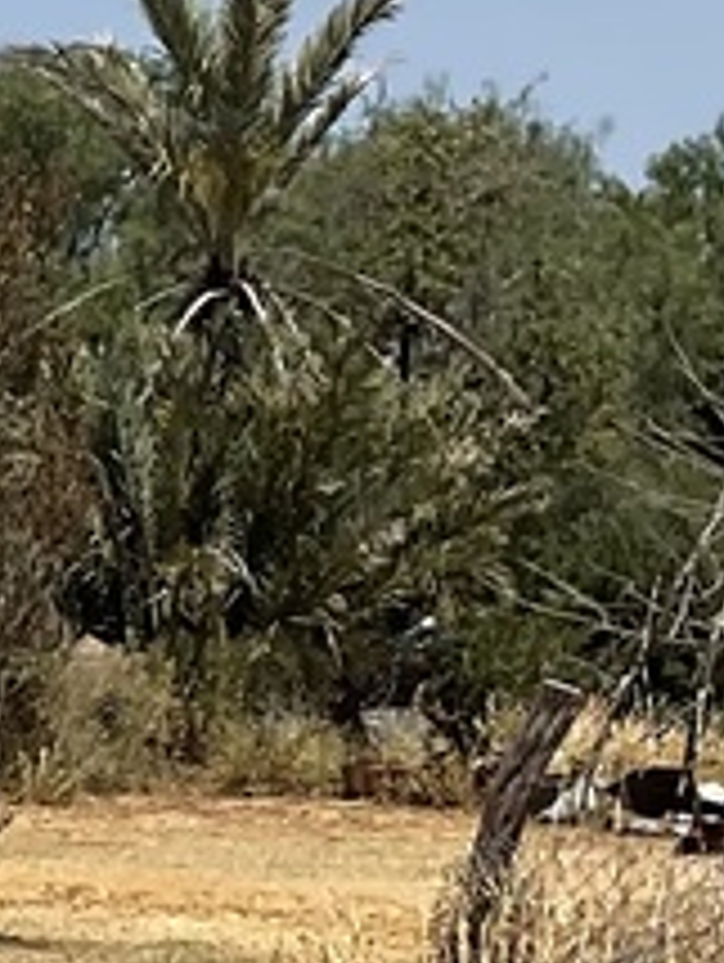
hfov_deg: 7.5
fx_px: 5427
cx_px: -436
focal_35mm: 195
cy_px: 994
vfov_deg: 10.0
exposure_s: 1/2801
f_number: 1.8
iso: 16
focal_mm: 3
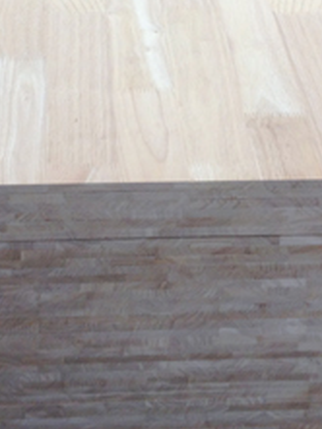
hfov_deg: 15.6
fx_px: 1177
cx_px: 149
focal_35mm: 95
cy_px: 41
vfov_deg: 20.2
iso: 50
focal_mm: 4.28
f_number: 2.4
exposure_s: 1/40
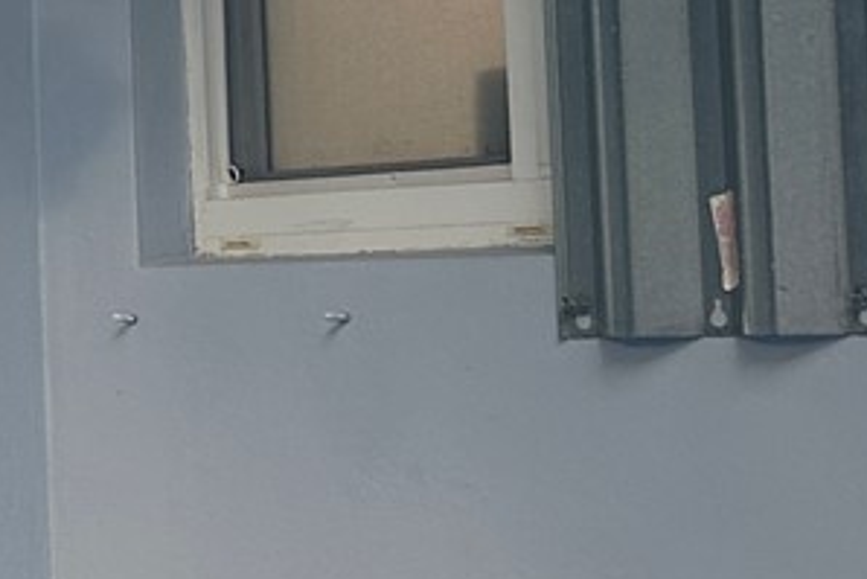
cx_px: -1350
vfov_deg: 10.2
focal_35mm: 134
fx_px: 3229
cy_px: 154
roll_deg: +0.0
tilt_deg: +4.4
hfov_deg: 11.8
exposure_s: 1/179
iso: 80
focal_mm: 6.86
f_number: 1.78
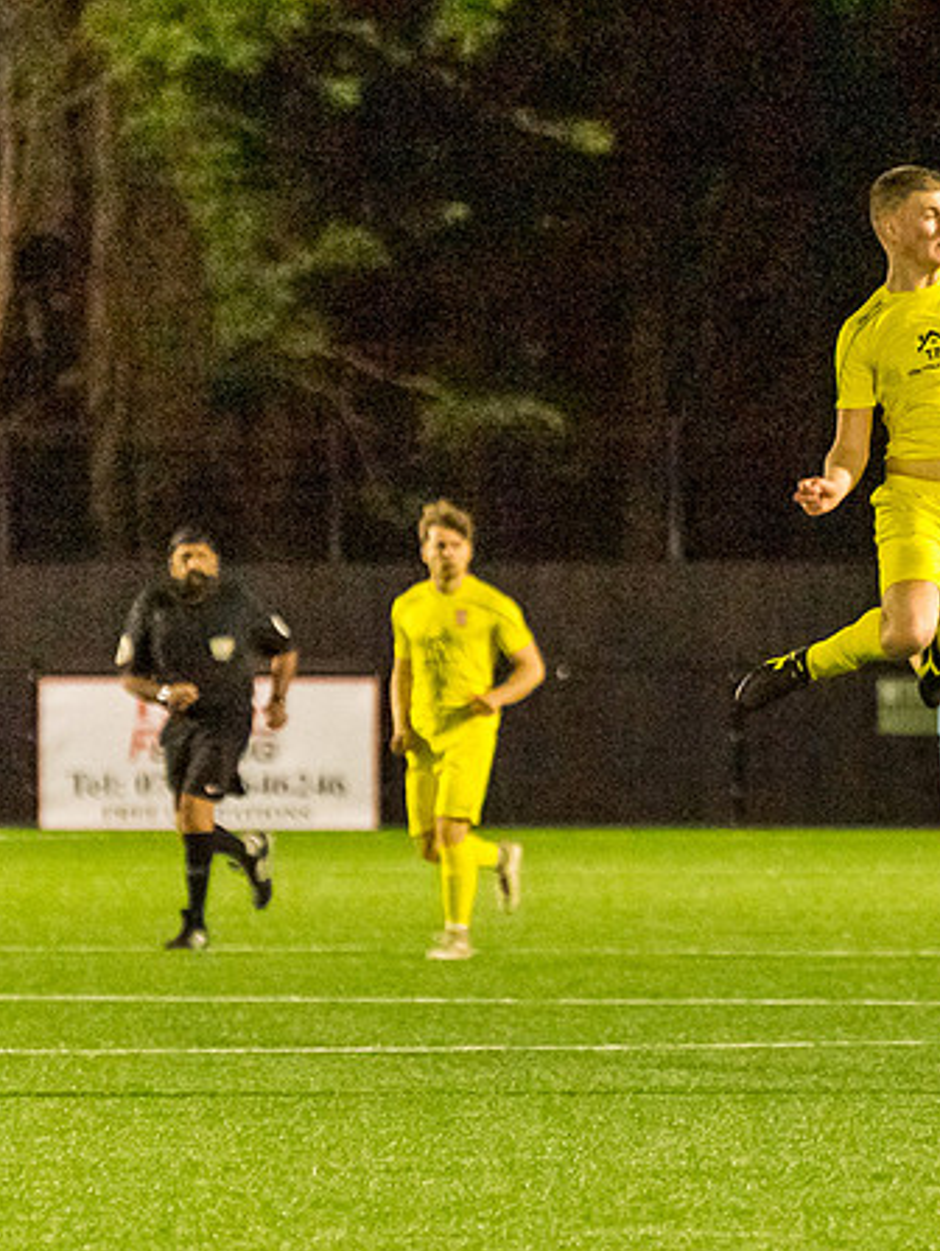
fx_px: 16921
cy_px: 843
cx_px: 835
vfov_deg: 4.2
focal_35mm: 468
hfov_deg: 3.2
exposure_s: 1/1250
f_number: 2.8
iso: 4000
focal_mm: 160
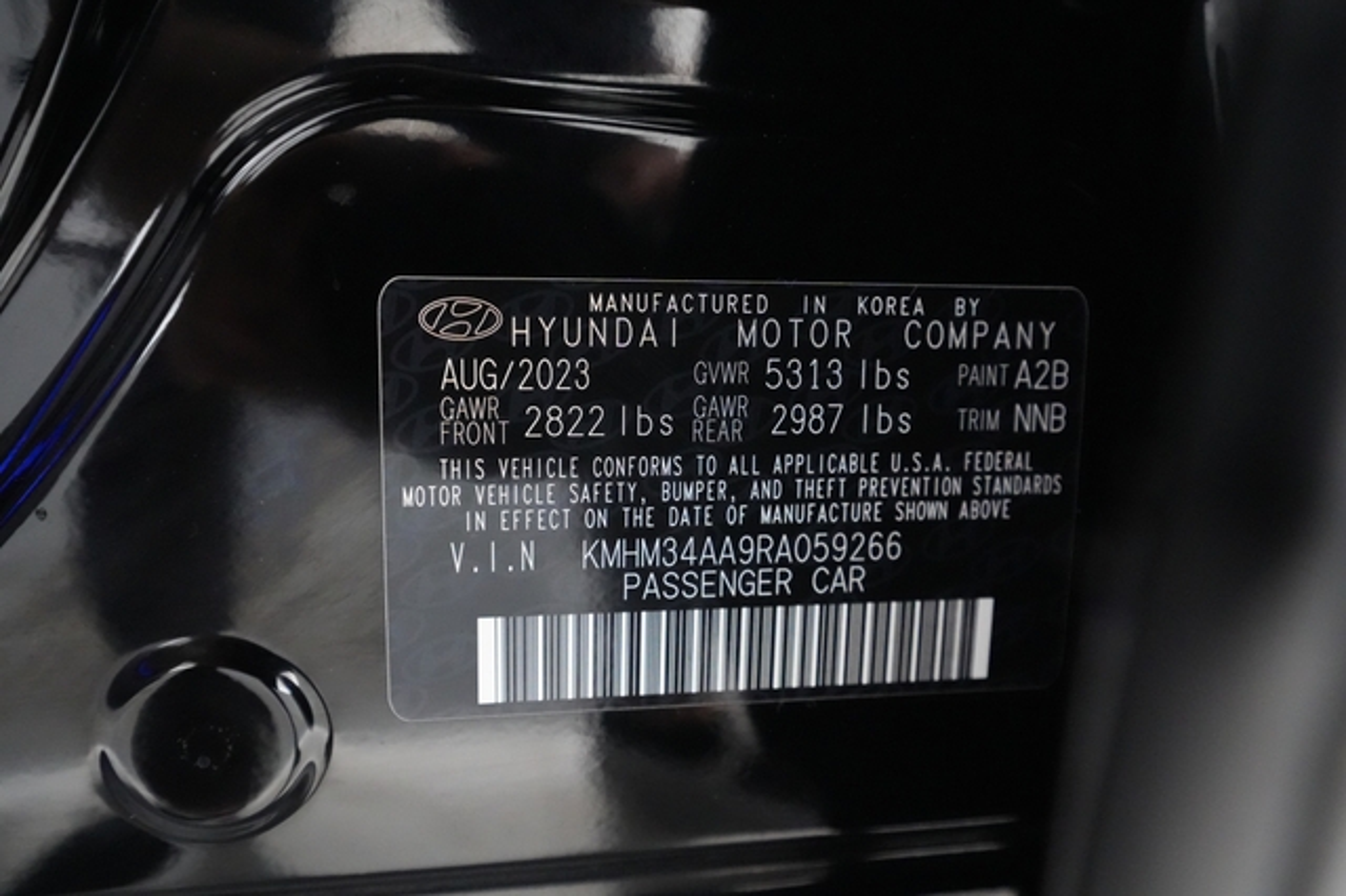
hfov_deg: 65.5
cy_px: 448
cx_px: 673
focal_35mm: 28
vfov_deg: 46.4
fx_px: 1046
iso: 16000
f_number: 4.5
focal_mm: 28
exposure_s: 1/100
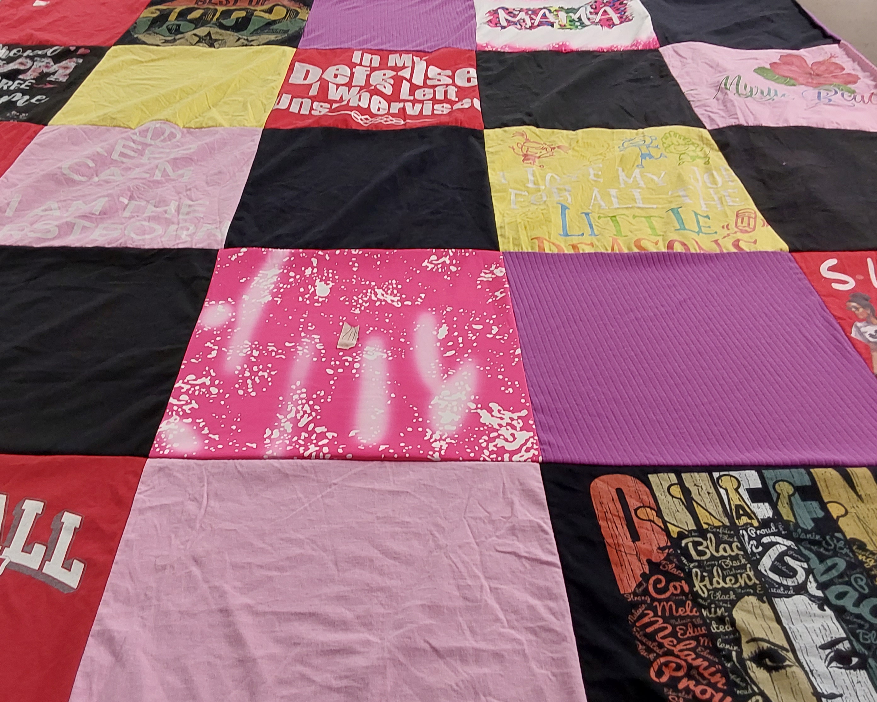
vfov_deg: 45.8
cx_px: 373
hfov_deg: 55.4
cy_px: 360
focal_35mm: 32
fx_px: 831
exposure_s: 1/60
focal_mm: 2.91
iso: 100
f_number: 1.9
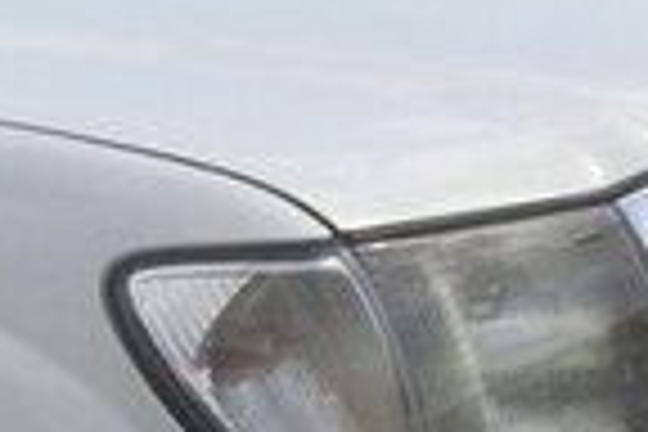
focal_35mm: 138
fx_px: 2484
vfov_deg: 9.8
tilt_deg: -16.2
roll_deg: +4.3
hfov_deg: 13.4
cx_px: -518
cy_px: 511
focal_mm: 4.15
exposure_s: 1/2160
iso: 32
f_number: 2.2
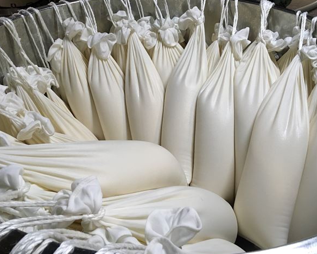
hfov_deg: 57.1
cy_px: 128
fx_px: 291
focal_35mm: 31
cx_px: 162
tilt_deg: -38.5
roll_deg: +0.1
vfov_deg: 47.2
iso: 100
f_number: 2.2
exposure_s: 1/30
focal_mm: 4.15
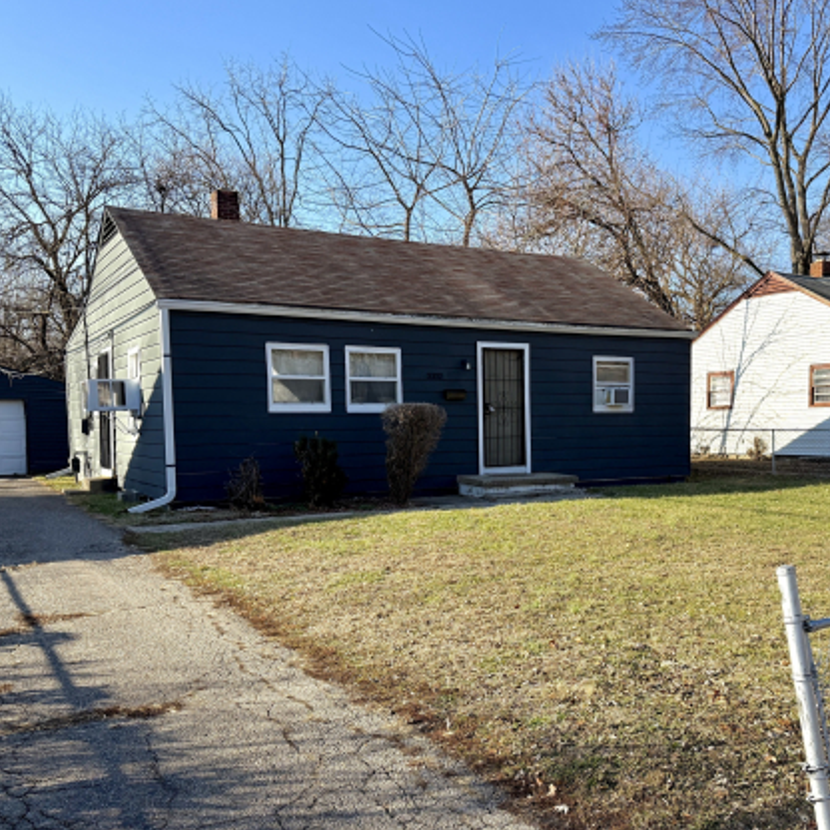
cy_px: 485
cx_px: 530
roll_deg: +0.7
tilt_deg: -3.6
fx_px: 922
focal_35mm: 34
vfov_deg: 48.2
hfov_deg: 47.9
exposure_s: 1/3425
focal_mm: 6.76
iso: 100
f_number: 1.78
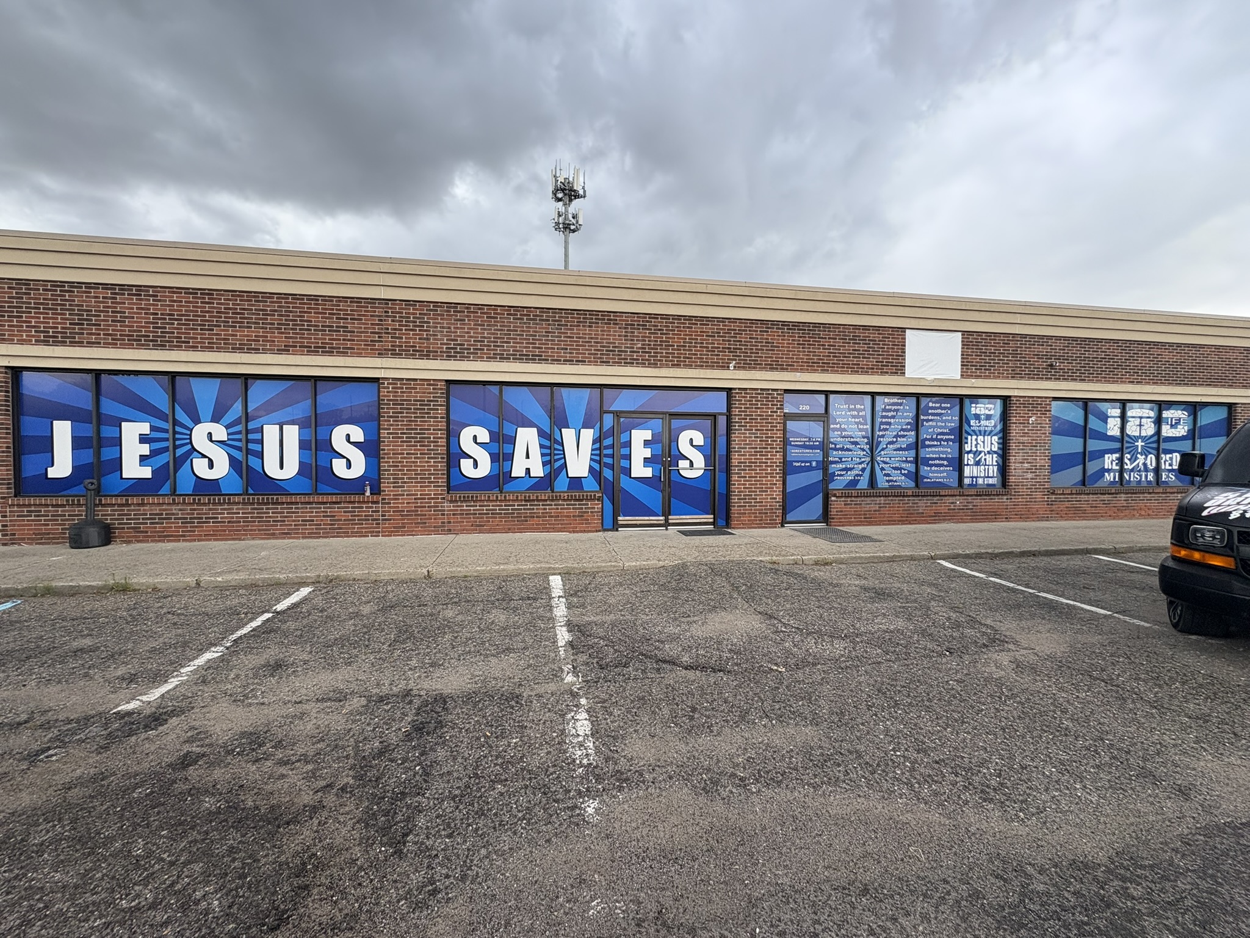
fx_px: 506
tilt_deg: -1.4
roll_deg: +0.0
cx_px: 625
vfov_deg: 85.7
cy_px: 469
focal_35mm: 14
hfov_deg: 102.1
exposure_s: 1/99
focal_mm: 2.22
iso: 80
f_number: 2.2
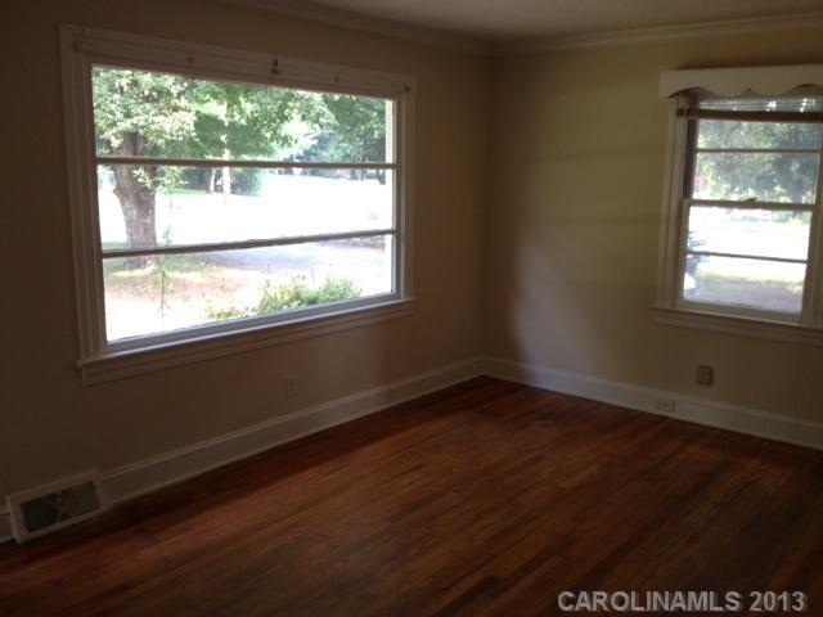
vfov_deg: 40.7
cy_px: 308
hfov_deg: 52.6
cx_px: 412
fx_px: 832
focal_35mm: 35
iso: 64
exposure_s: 1/30
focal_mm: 4.28
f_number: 2.4
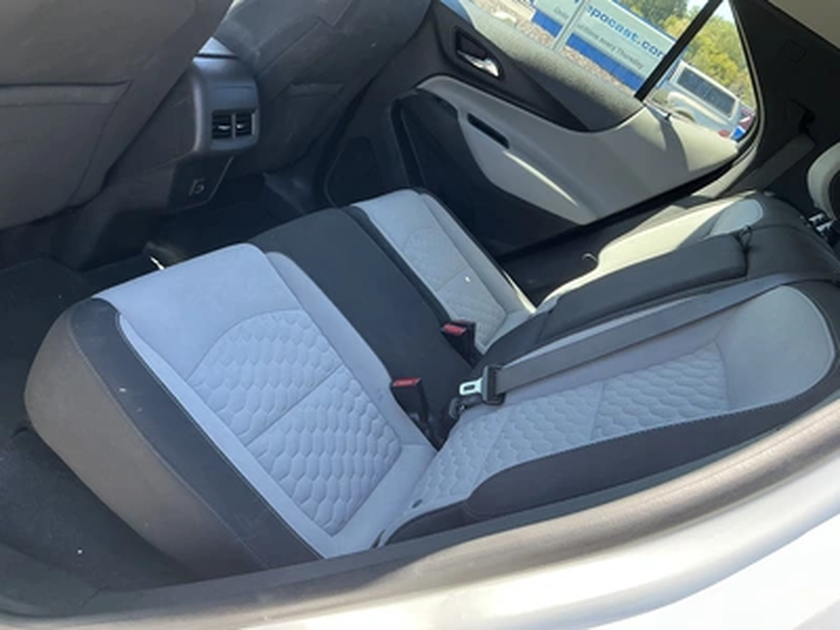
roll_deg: -31.7
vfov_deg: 49.7
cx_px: 420
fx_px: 679
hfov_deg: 63.4
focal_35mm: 28
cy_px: 315
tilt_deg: -25.7
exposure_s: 1/122
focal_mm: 3
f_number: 1.8
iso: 32
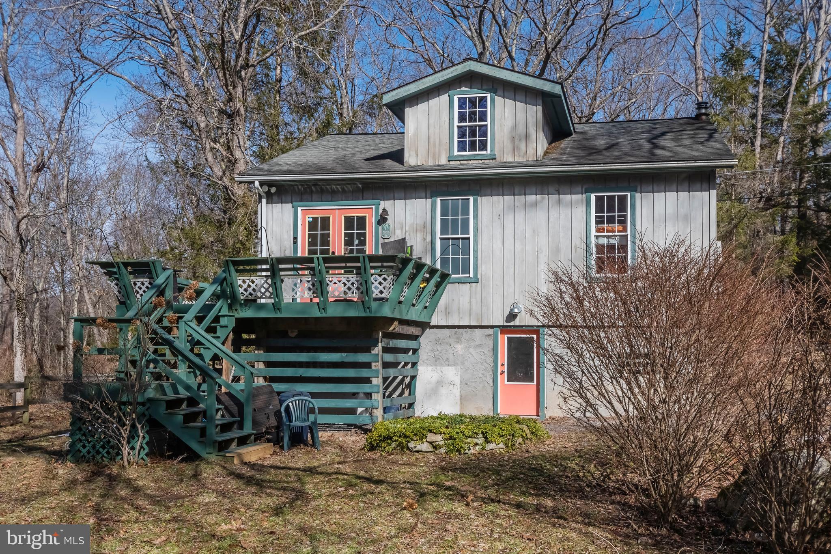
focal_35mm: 36
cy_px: 277
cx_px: 416
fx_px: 831
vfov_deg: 36.9
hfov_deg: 53.1
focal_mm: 24
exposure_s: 1/500
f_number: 11
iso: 400
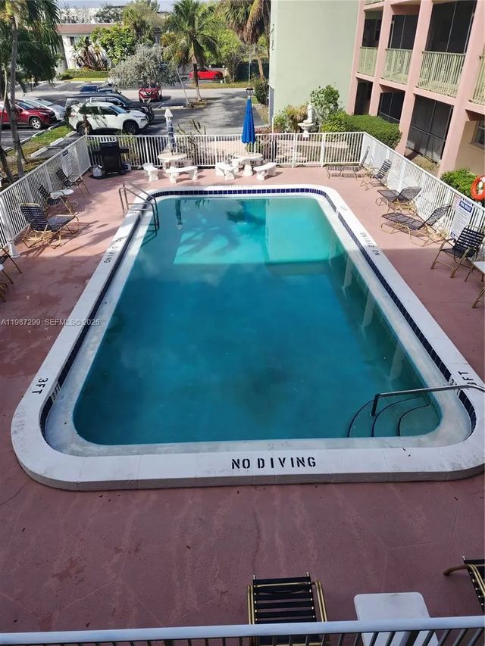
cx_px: 242
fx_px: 430
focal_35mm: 23
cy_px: 323
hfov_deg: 58.9
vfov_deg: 73.9
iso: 12
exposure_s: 1/866
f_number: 1.8
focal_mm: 6.4
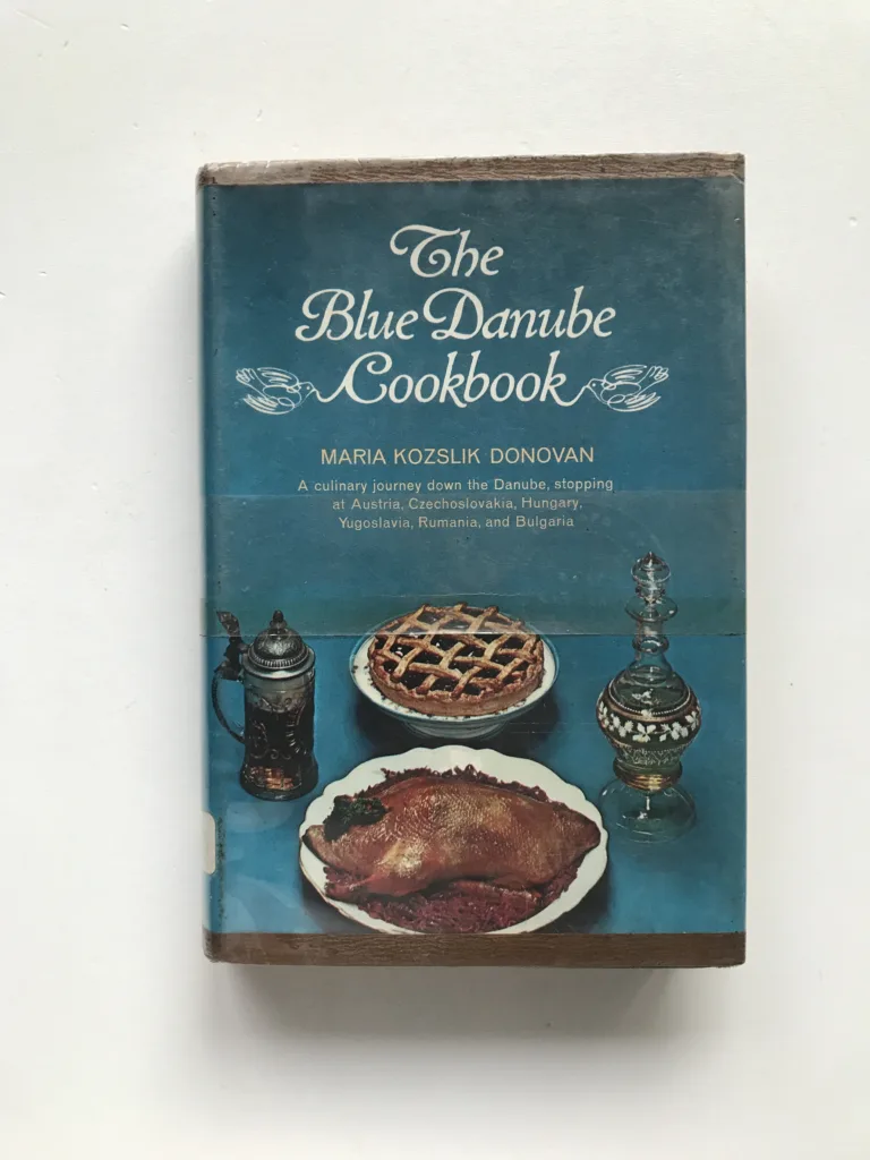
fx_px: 938
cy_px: 580
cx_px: 435
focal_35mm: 28
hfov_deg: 49.7
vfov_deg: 63.4
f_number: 1.8
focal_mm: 3.99
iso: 25
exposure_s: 1/33
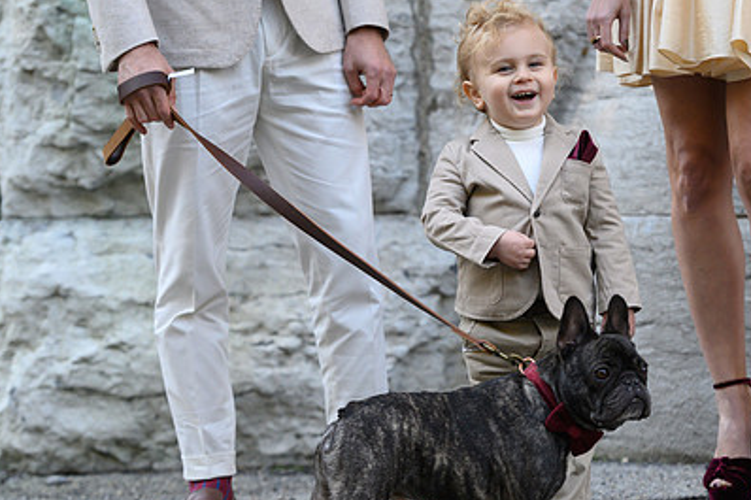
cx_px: 459
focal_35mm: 178
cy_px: 283
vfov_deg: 7.7
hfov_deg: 11.5
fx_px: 3712
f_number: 3.2
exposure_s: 1/1250
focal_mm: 122
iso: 1600
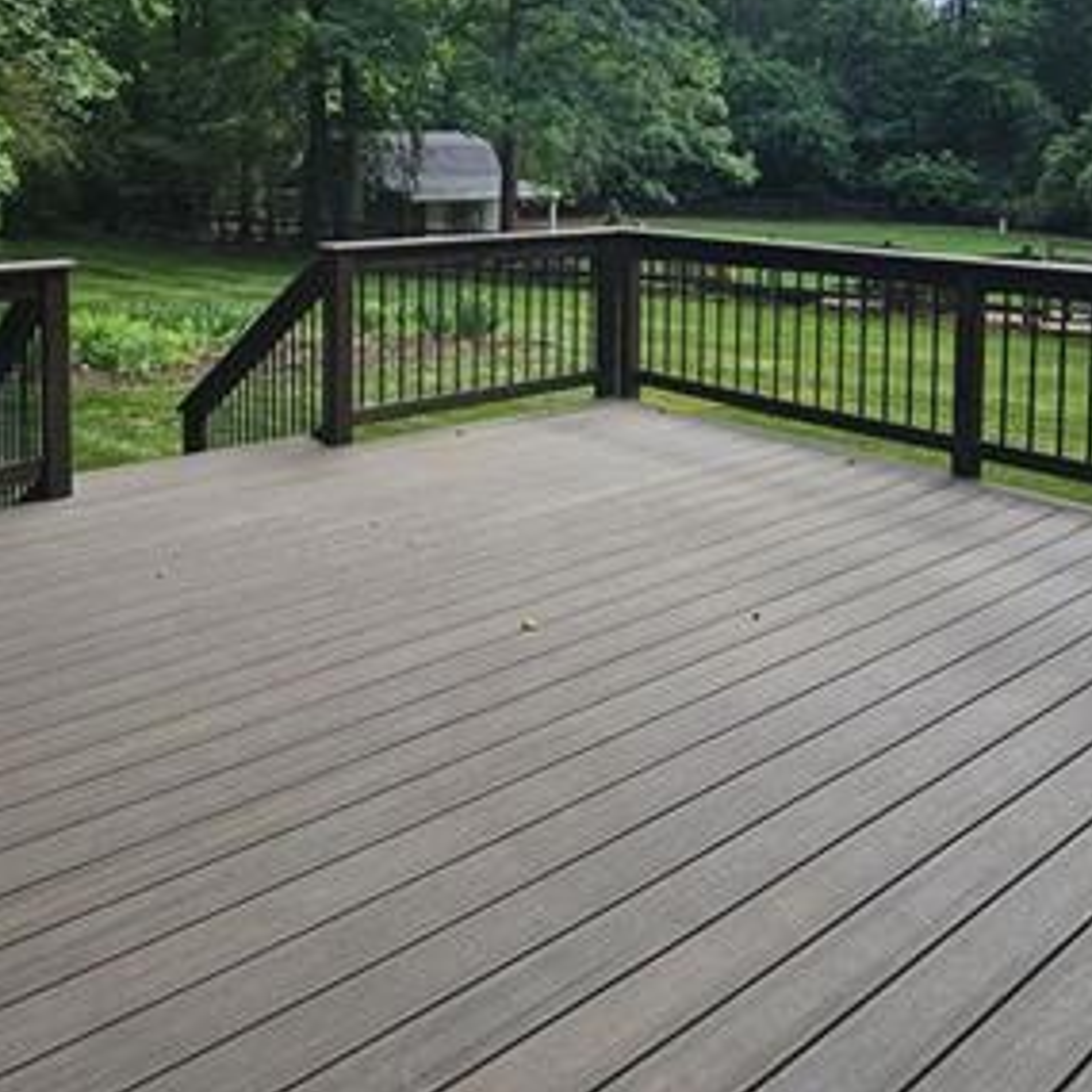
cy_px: 180
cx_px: 456
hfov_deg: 52.3
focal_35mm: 31
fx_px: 1106
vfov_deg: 48.7
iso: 50
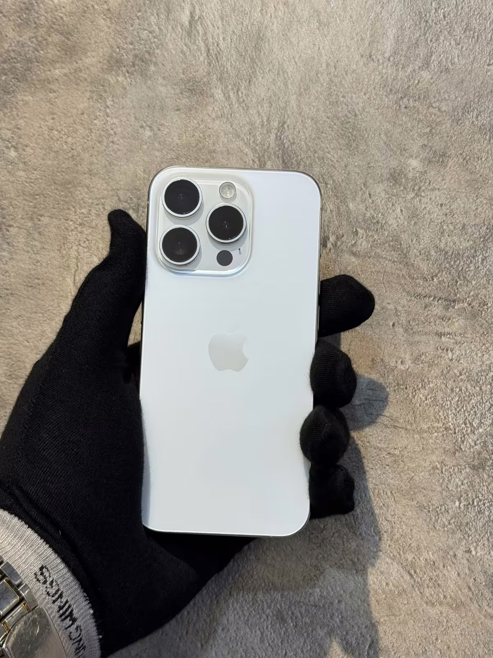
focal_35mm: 48
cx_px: 246
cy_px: 329
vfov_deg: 39.7
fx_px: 911
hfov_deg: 30.3
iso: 50
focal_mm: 6.76
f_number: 1.78
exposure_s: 1/50
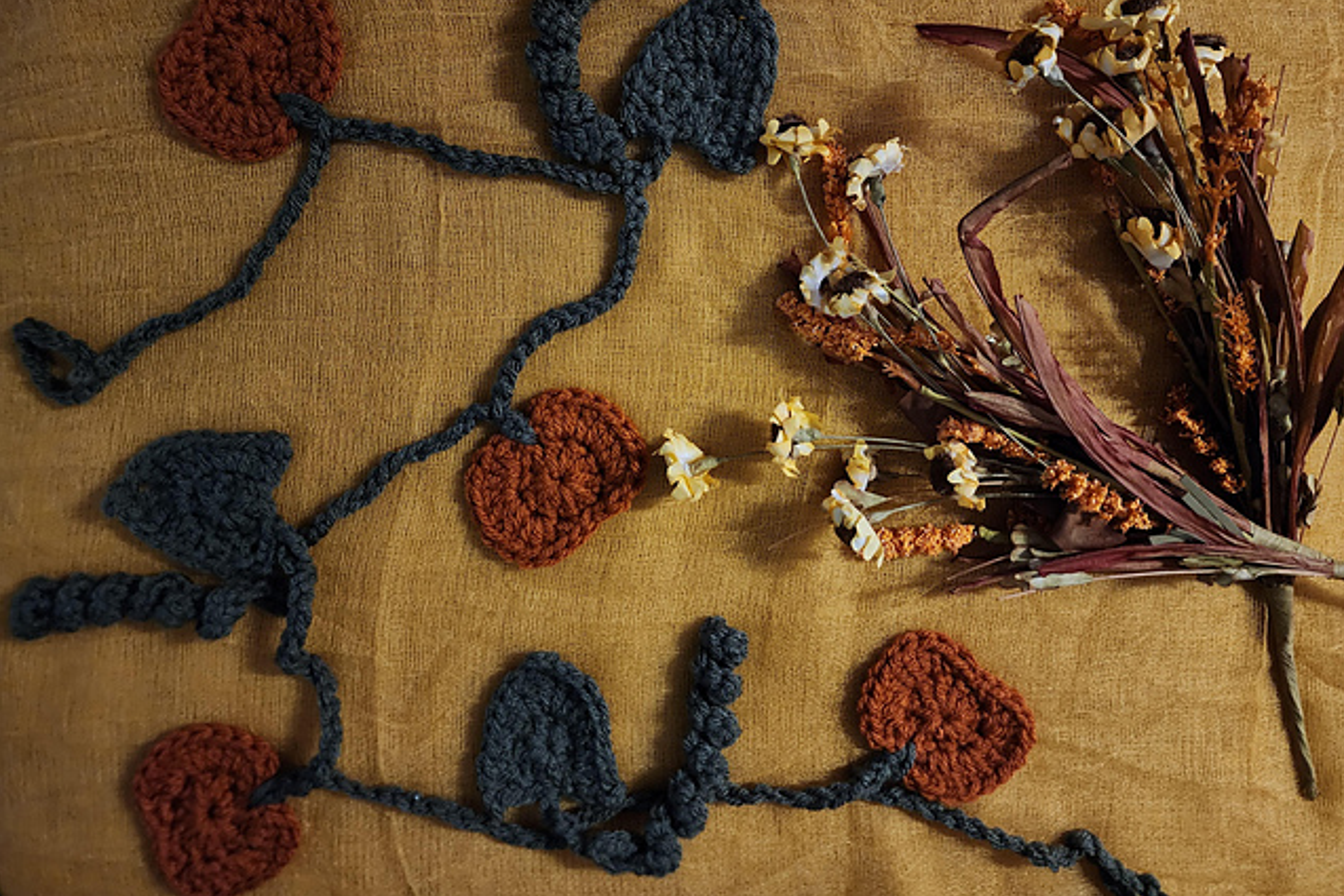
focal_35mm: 24
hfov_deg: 73.7
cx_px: 671
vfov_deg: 53.1
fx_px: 896
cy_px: 412
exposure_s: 1/24
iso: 1000
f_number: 1.8
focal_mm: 6.4
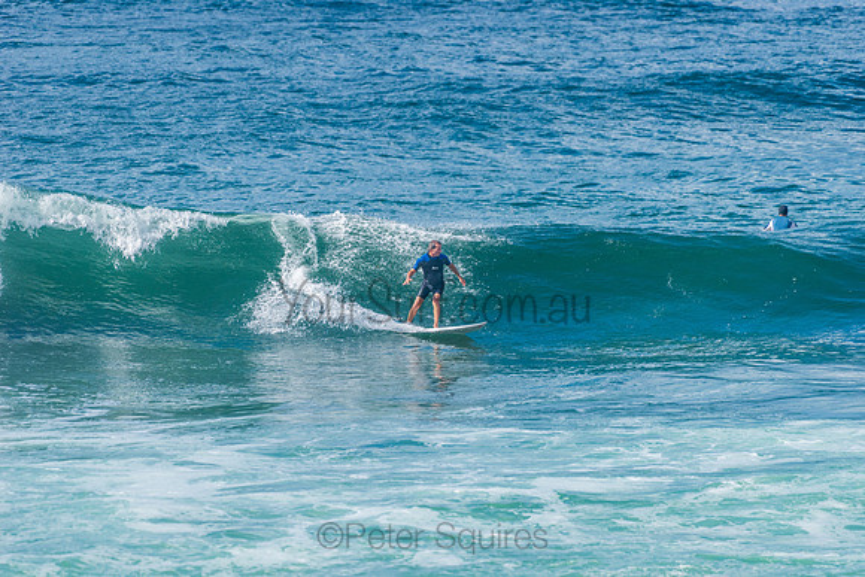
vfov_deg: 2.8
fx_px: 12016
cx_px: 432
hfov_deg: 4.1
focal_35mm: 500
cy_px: 288
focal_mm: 500
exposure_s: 1/2000
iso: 220
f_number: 5.6
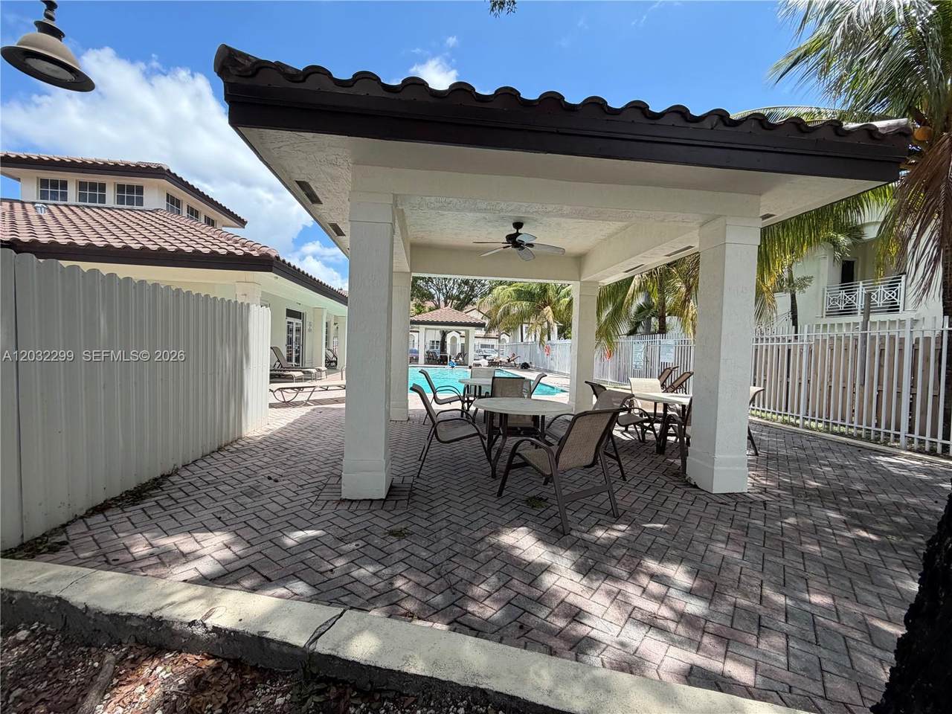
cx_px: 476
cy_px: 357
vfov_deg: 85.7
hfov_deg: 102.1
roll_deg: -1.2
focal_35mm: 14
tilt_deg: -2.0
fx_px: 385
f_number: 2.2
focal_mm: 2.22
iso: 40
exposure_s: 1/742
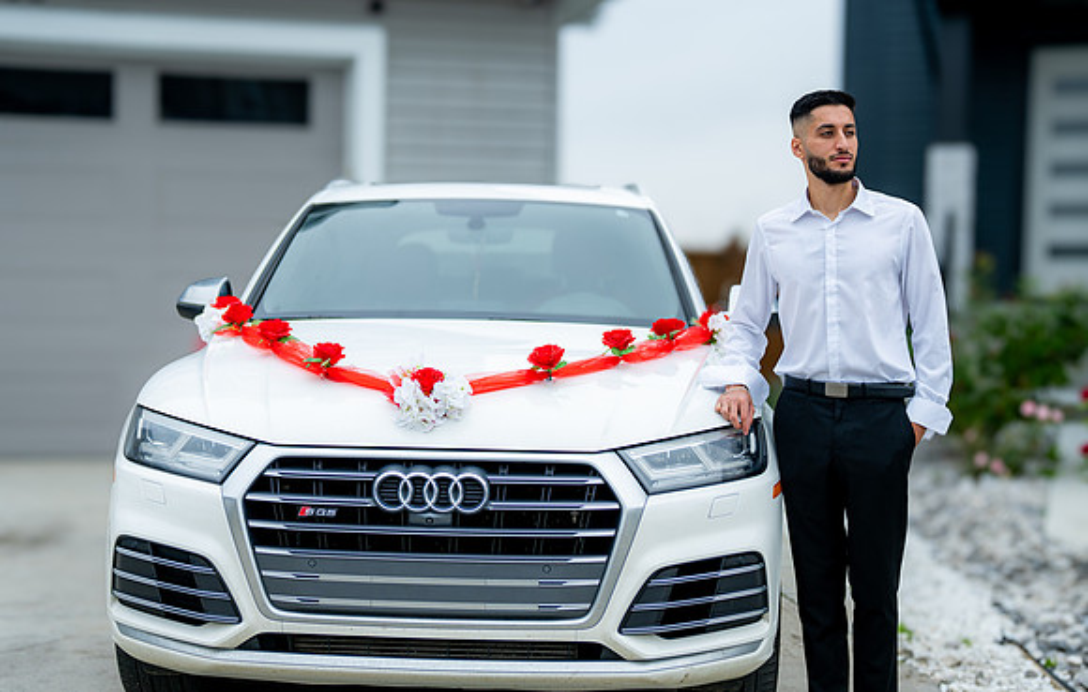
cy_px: 390
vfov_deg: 22.5
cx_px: 498
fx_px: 1738
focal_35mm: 58
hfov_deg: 34.7
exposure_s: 1/1600
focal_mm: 50
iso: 100
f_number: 1.4
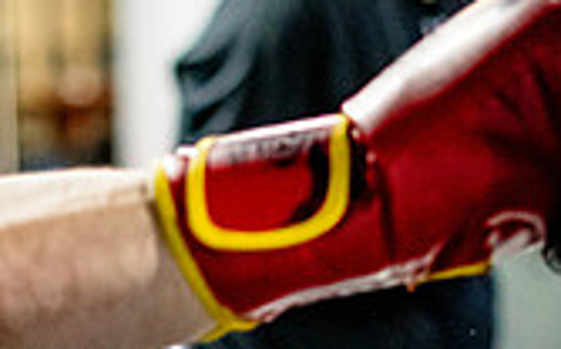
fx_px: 2703
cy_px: 270
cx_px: 114
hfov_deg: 11.8
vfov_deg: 7.4
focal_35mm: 177
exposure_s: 1/500
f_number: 1.8
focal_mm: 50
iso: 6400
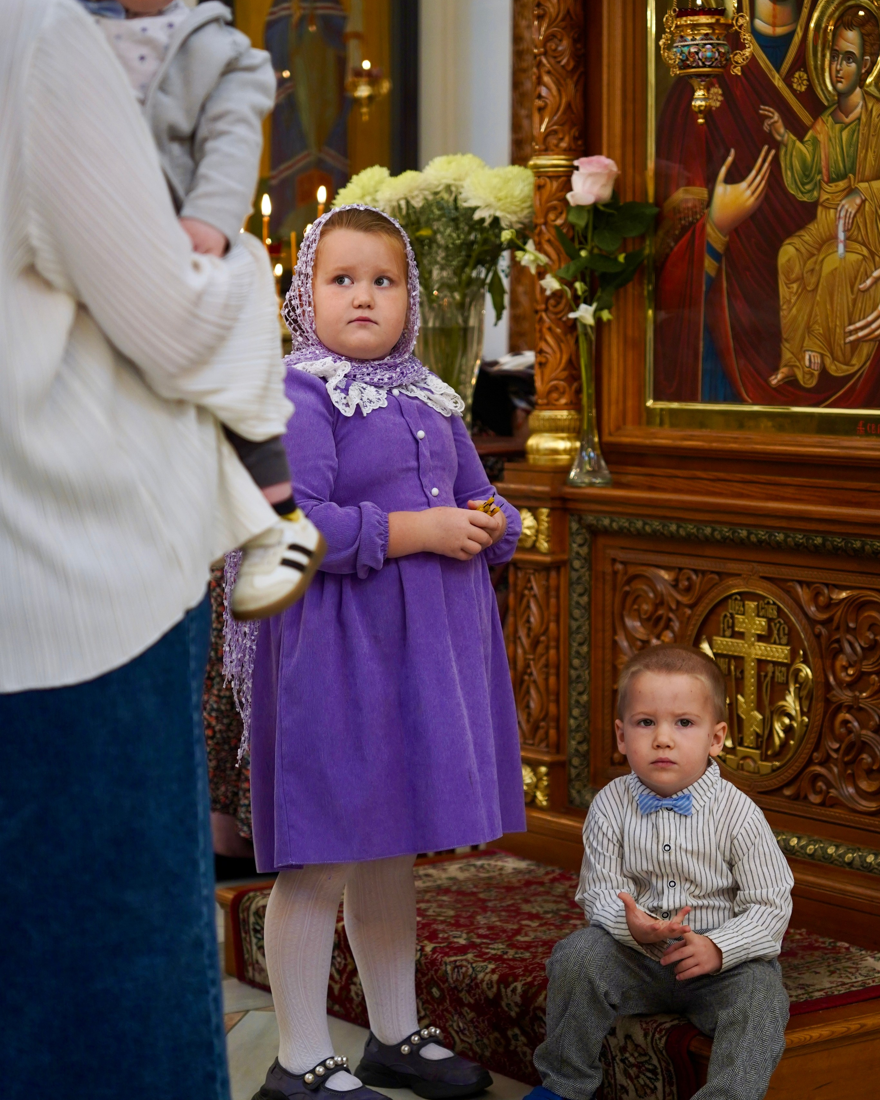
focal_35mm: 79
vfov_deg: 24.1
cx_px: 441
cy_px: 598
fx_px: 2572
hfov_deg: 19.4
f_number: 2.8
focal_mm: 70
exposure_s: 1/160
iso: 800
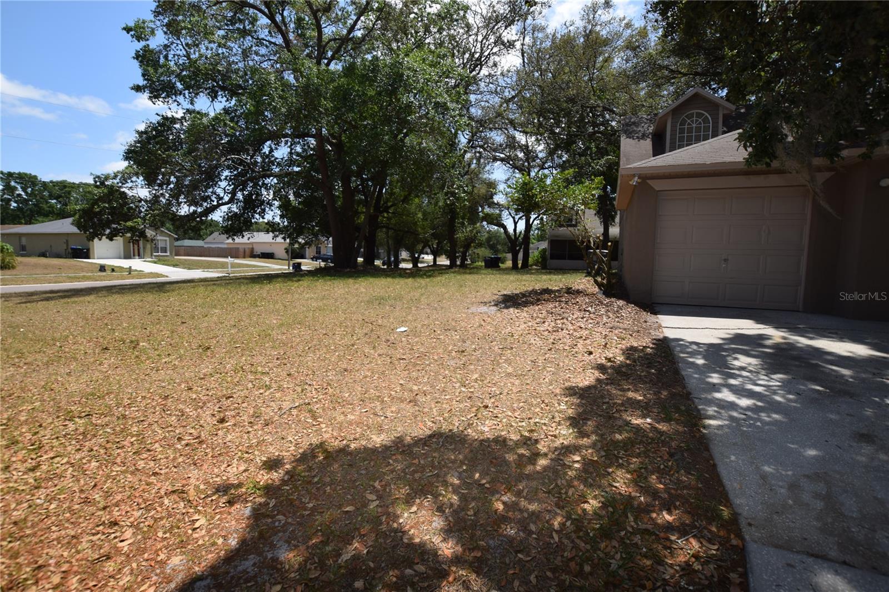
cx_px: 444
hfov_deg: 100.4
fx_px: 370
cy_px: 296
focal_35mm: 15
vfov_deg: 77.3
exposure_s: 1/200
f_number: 9
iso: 100
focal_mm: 10
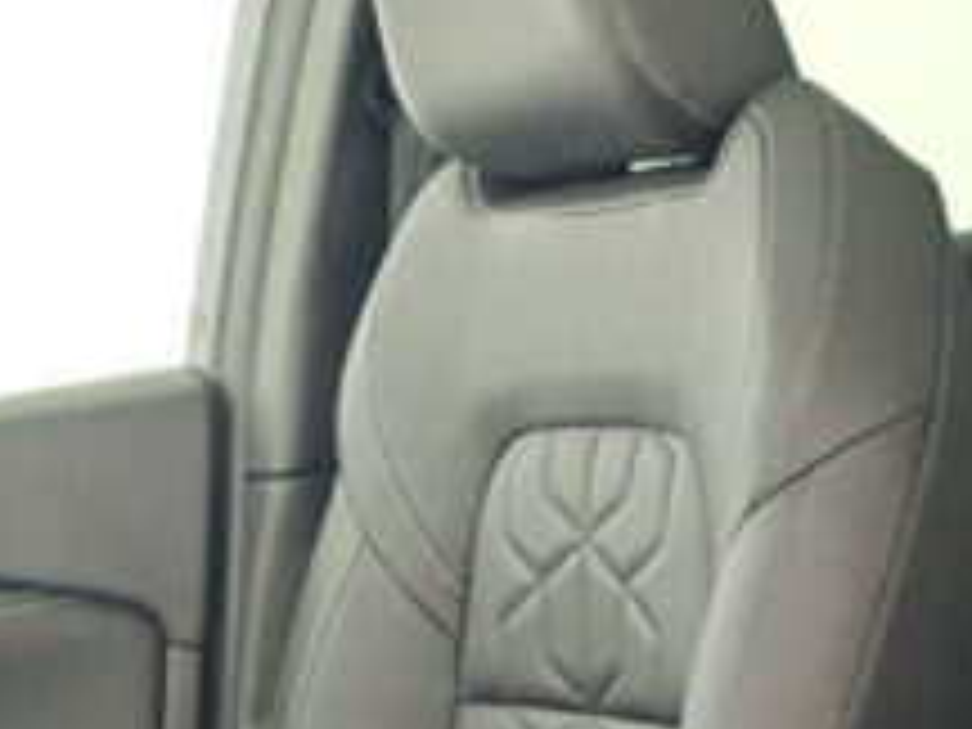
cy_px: 1089
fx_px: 2387
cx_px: 778
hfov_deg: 22.7
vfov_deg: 15.9
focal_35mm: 85
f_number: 1.6
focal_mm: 6.55
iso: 301
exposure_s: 1/100
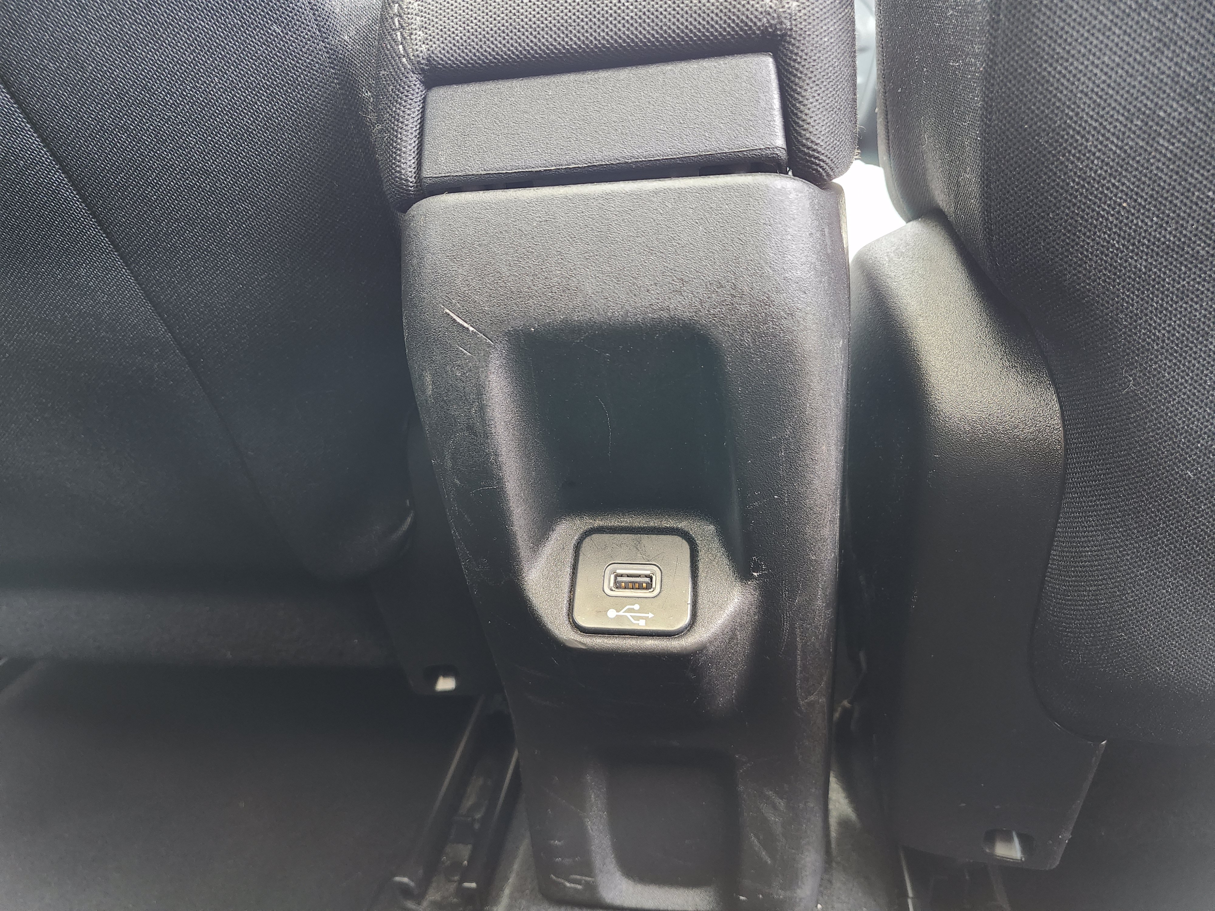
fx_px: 807
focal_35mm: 23
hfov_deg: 73.9
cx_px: 608
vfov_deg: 58.9
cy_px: 456
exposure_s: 1/60
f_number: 1.8
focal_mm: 5.54
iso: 640
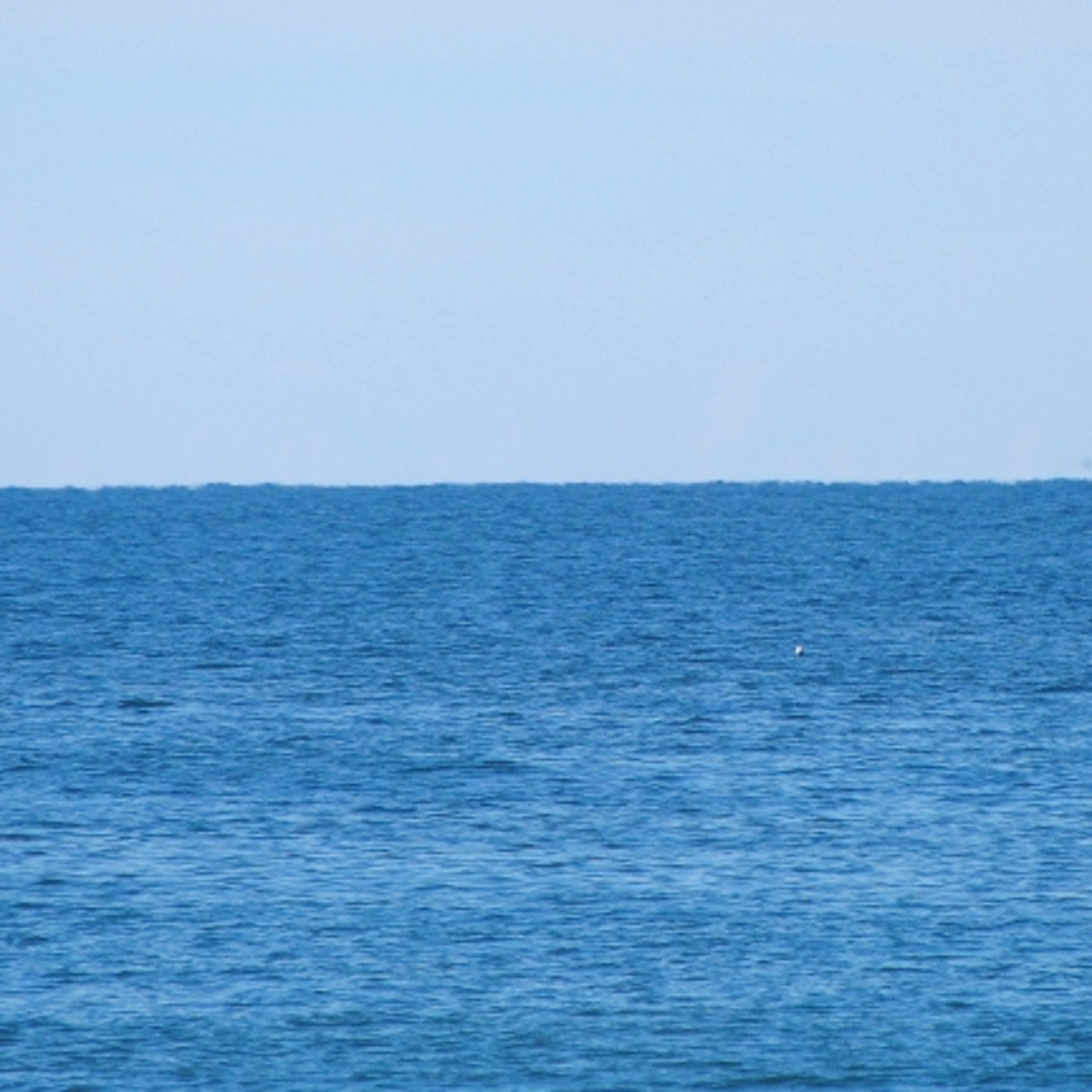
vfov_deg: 2.6
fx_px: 24484
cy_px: 489
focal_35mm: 686
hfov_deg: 2.6
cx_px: 915
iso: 200
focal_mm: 200
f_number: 5.6
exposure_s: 1/1000
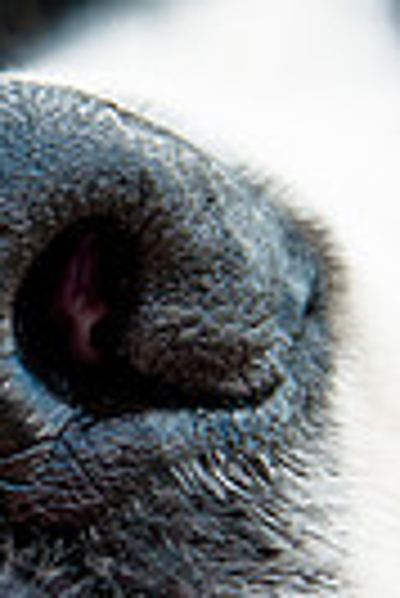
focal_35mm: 253
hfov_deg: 5.4
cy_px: 427
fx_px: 4205
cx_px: -146
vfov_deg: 8.1
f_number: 3.2
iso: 400
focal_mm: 50
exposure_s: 1/640
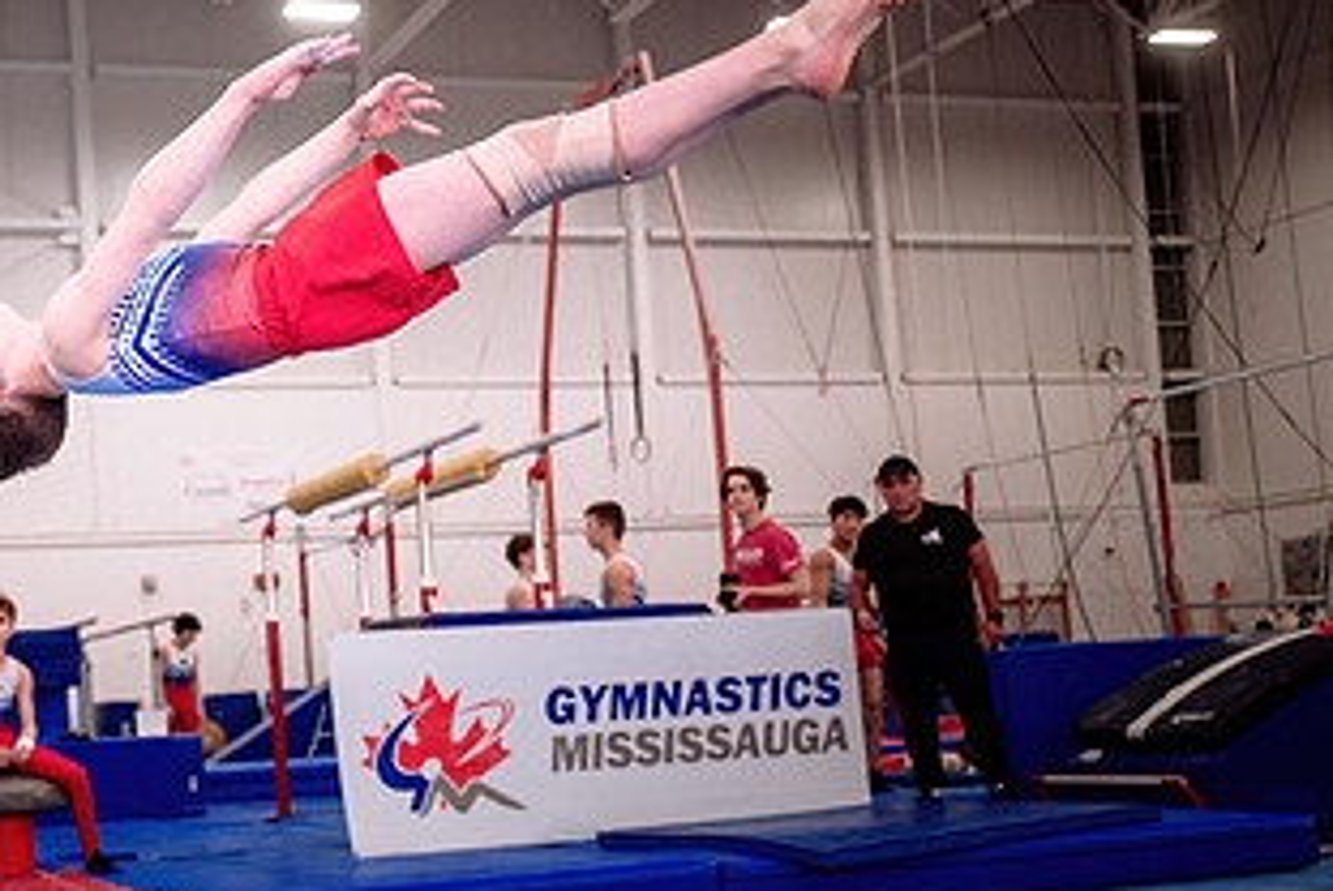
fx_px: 2001
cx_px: 210
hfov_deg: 35.3
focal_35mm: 54
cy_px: 615
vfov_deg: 24.9
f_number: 2.8
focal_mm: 29
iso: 1600
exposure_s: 1/1000
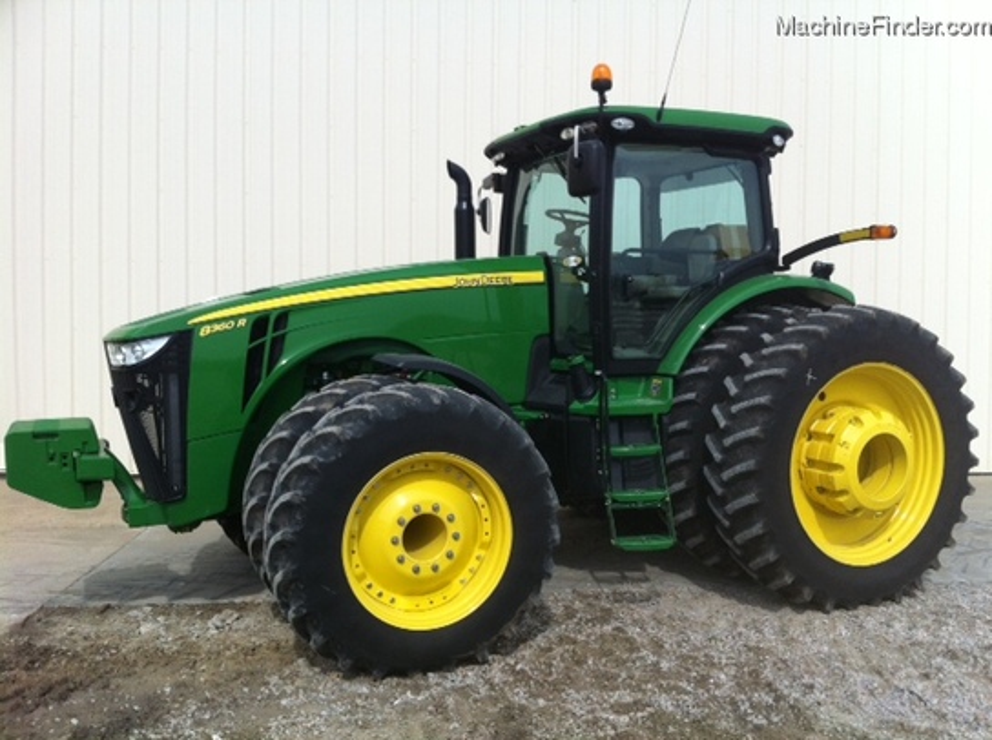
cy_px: 370
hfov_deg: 52.7
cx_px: 496
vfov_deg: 40.6
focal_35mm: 35
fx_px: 1001
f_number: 2.8
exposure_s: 1/1371
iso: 80
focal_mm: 3.85
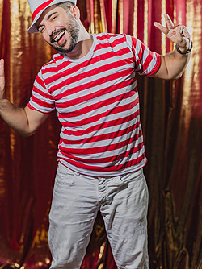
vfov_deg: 17.9
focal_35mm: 110
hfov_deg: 13.4
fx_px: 857
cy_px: 111
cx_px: 86
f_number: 2.5
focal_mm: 85
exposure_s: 1/200
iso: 125
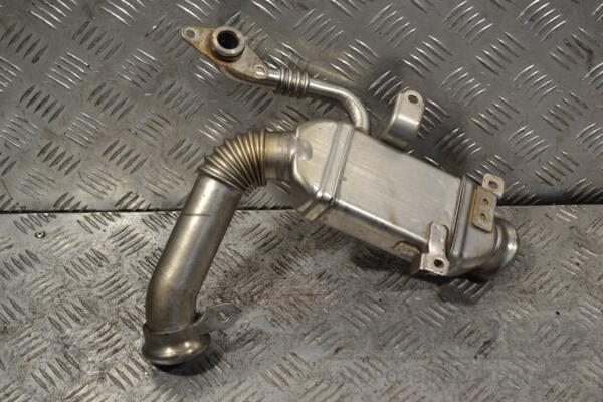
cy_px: 201
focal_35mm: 57
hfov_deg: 35.1
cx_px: 302
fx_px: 955
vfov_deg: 23.8
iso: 400
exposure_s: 1/125
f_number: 5.6
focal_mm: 38
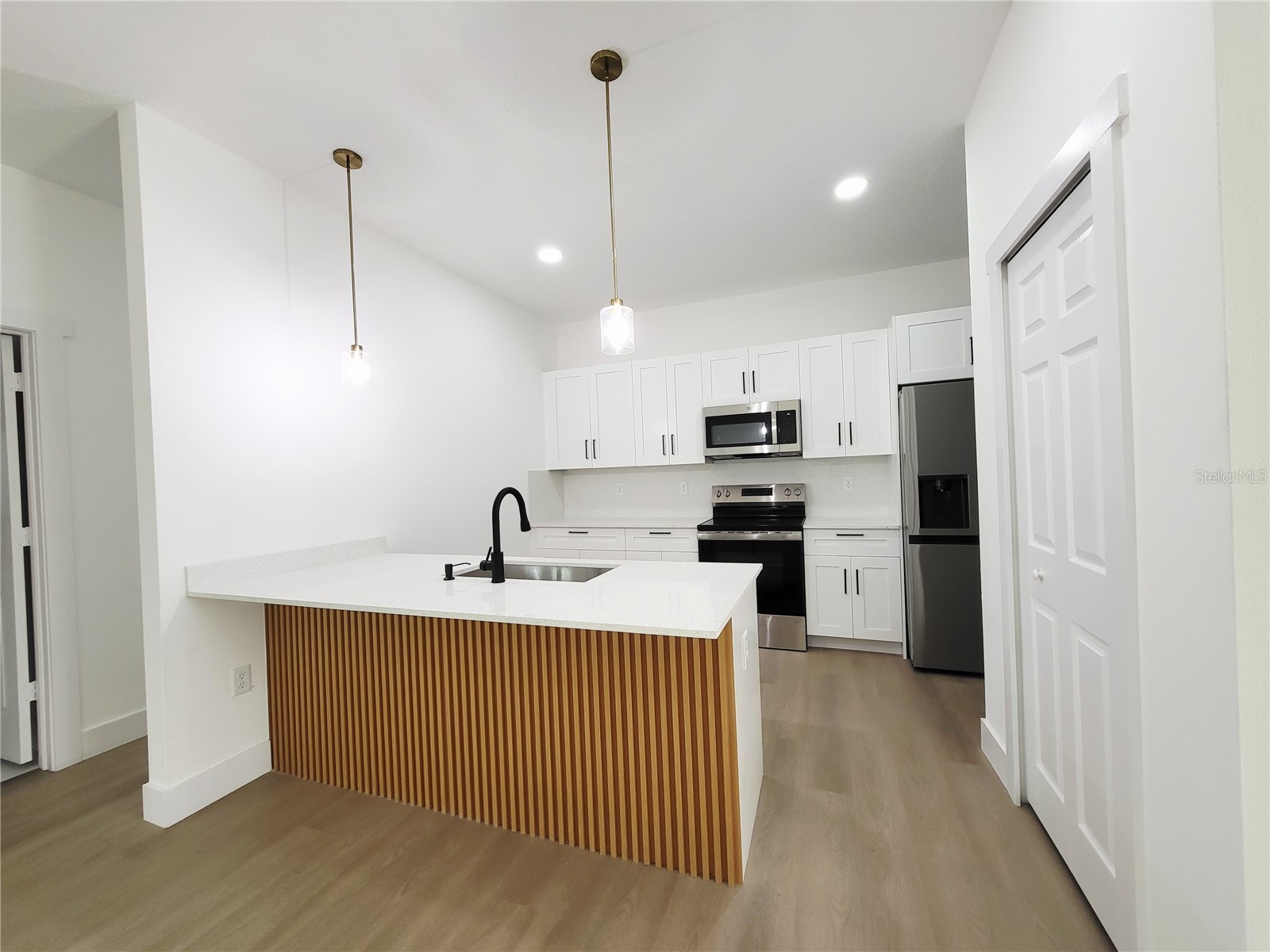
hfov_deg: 106.2
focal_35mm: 13
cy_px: 476
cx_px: 635
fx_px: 477
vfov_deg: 89.9
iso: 80
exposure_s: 1/60
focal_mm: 1.74
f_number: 2.2
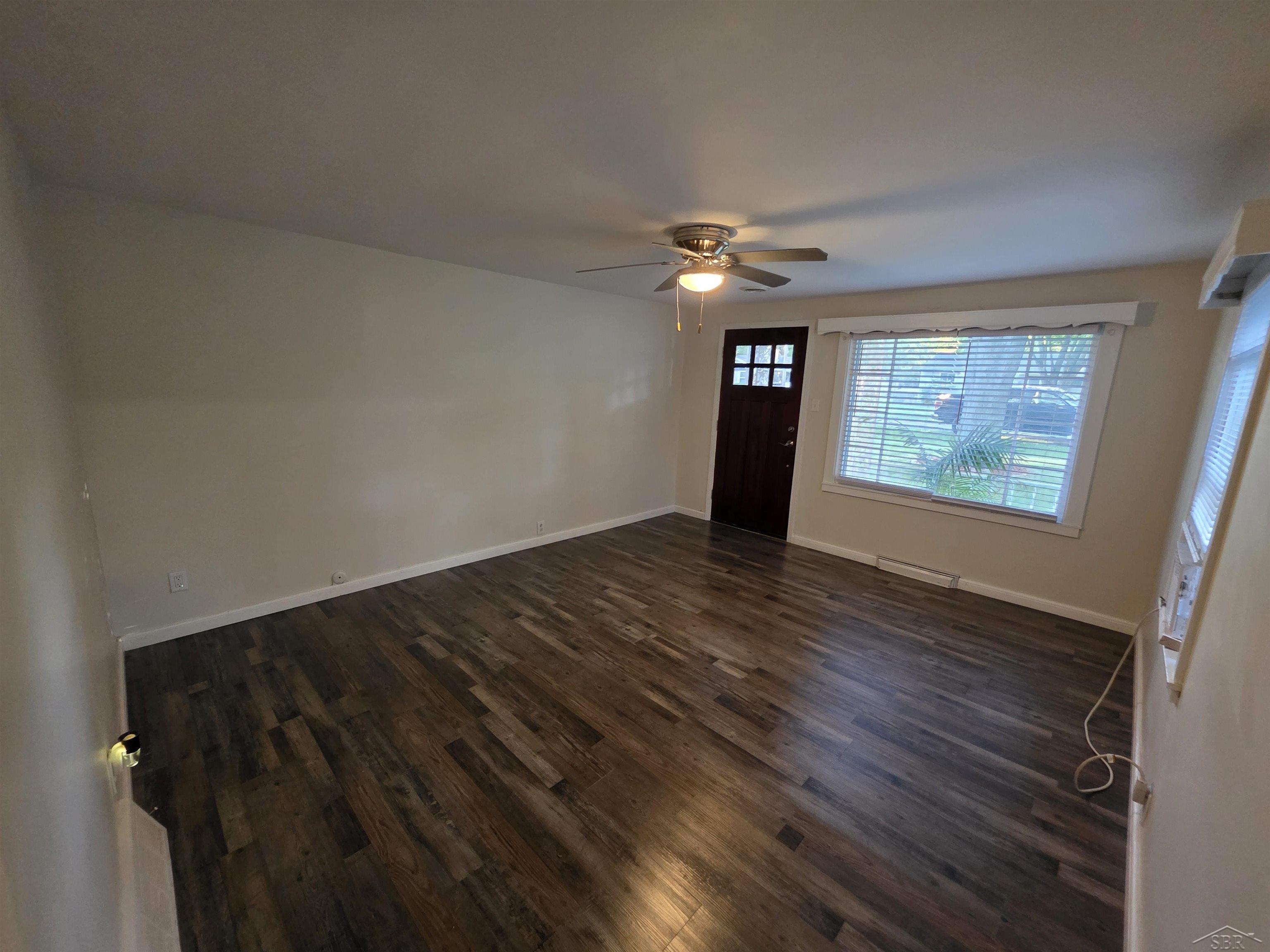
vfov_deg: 89.9
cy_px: 476
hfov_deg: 106.2
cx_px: 635
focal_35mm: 13
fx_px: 477
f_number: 1.9
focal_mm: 2.2
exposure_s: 1/60
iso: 800
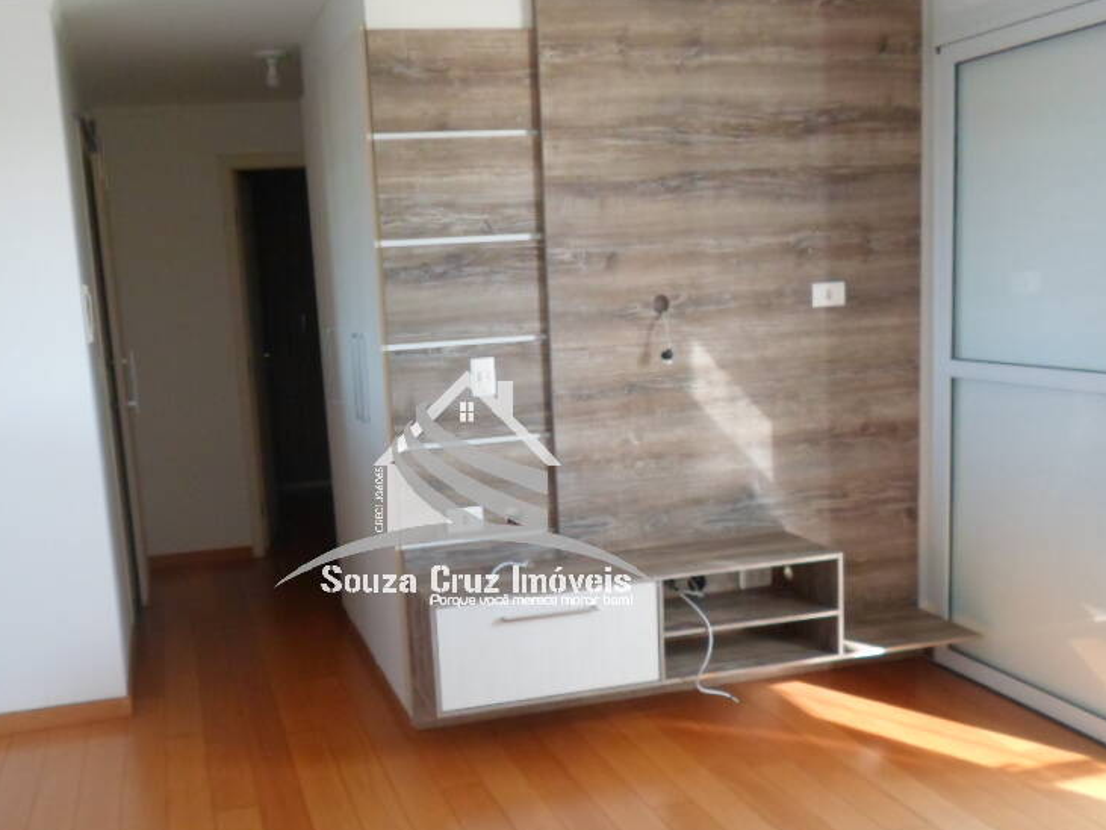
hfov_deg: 52.4
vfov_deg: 40.6
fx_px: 1119
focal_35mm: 35
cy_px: 490
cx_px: 468
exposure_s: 1/30
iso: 160
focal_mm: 4.5
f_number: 2.5
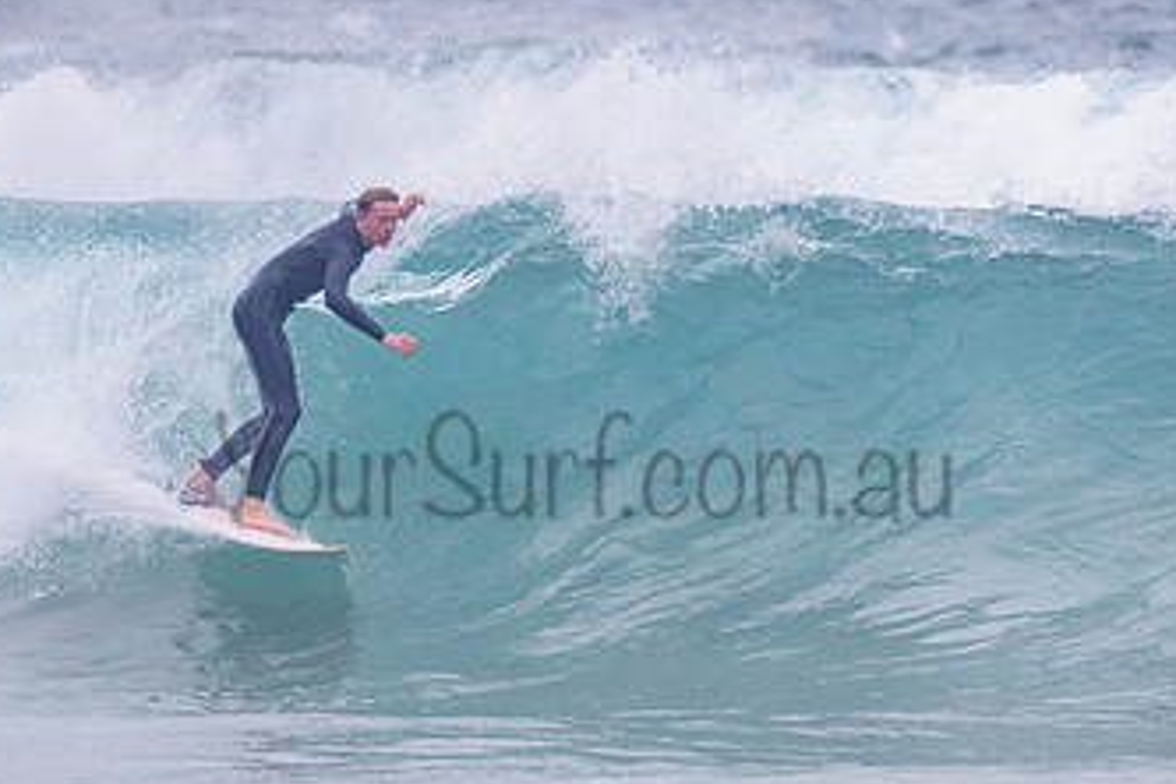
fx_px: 34885
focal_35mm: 1068
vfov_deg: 1.3
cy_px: 332
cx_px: 348
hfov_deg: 1.9
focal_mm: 500
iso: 2000
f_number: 5.6
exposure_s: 1/2000
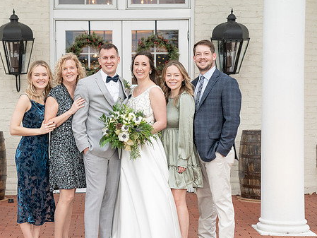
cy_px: 141
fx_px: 797
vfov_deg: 17.0
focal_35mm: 87
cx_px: 113
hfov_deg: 22.4
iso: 2000
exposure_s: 1/200
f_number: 4
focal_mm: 67
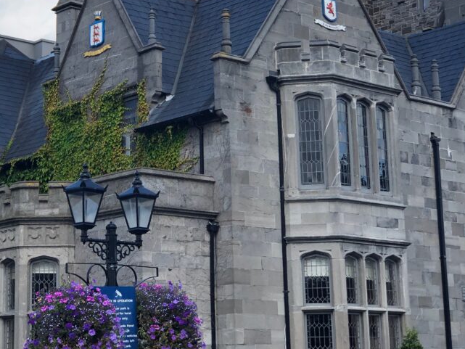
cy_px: 83
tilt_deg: +14.7
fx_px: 1223
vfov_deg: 16.2
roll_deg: -0.1
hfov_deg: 21.5
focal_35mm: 91
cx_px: 162
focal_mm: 6.6
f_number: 2.8
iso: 20
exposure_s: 1/425
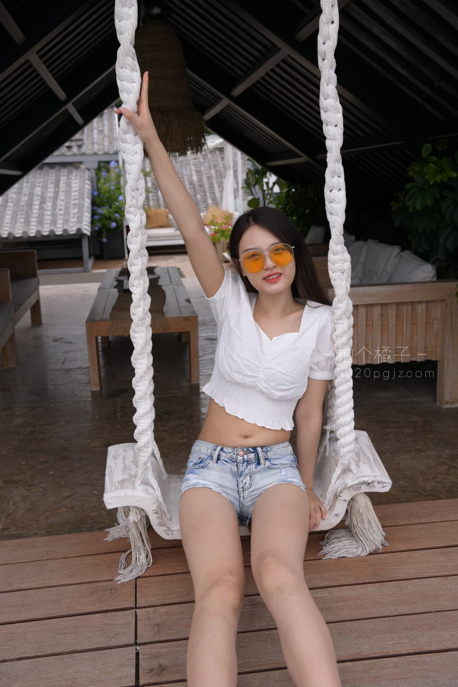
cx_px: 229
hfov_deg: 33.4
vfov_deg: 48.5
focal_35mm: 40
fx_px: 763
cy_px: 344
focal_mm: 40
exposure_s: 1/250
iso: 100
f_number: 6.3
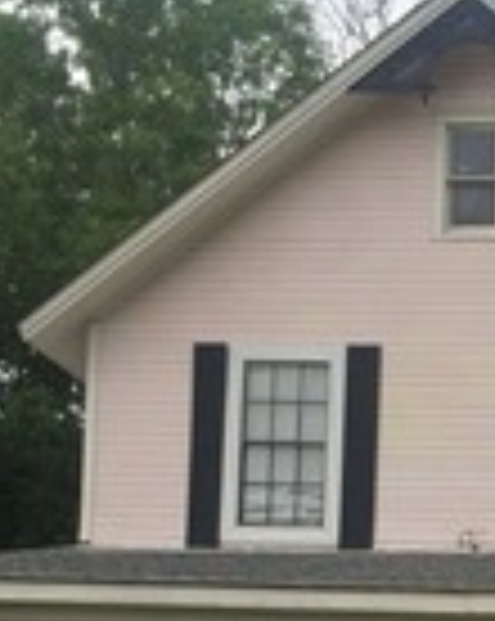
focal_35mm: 105
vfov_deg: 17.4
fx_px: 1927
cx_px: 662
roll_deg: -2.4
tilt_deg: +2.9
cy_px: 760
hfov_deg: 14.0
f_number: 2.2
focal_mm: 4.15
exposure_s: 1/1282
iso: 32
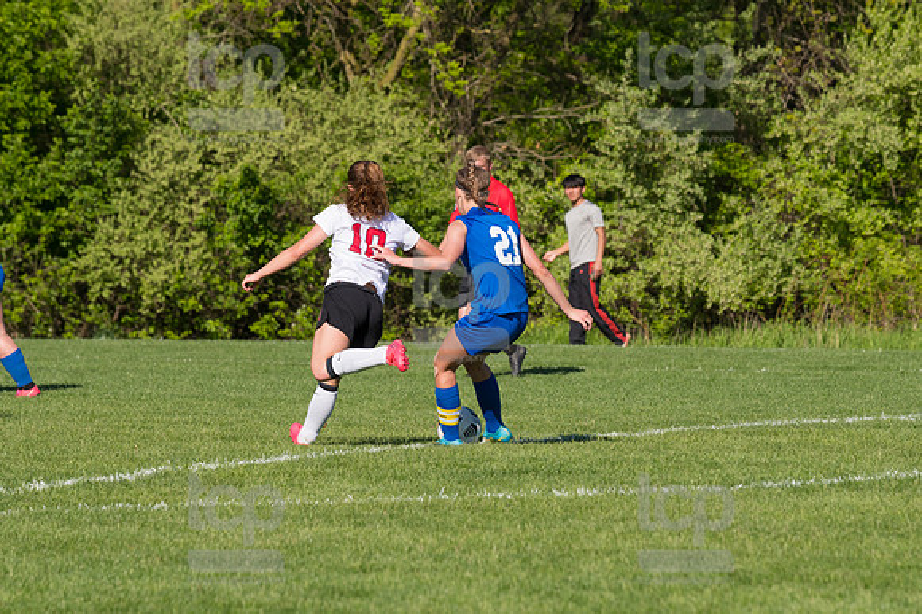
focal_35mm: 300
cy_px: 307
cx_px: 461
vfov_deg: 4.6
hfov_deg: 6.9
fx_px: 7679
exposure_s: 1/1600
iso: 250
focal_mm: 200
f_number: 5.6
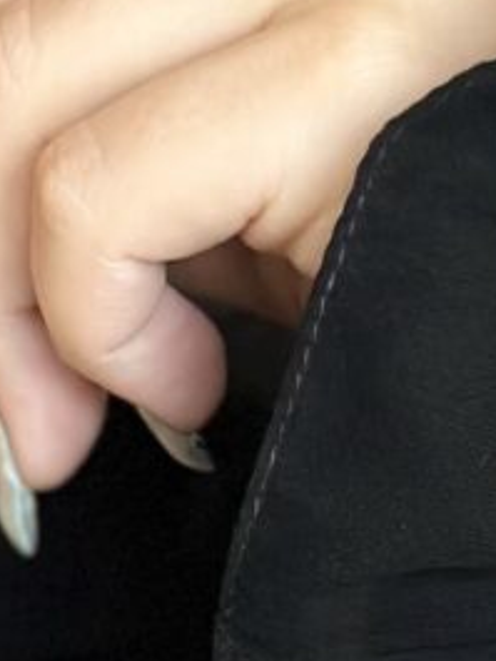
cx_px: -169
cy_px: 1646
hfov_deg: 5.1
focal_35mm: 290
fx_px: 5536
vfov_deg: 6.5
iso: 320
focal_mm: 6.86
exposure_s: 1/60
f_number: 1.78
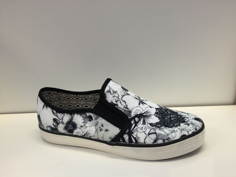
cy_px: 88
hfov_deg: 61.7
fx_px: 198
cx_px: 118
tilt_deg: -20.2
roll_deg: +1.1
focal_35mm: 29
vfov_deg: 48.2
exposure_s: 1/33
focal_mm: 4.15
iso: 40
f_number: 2.2
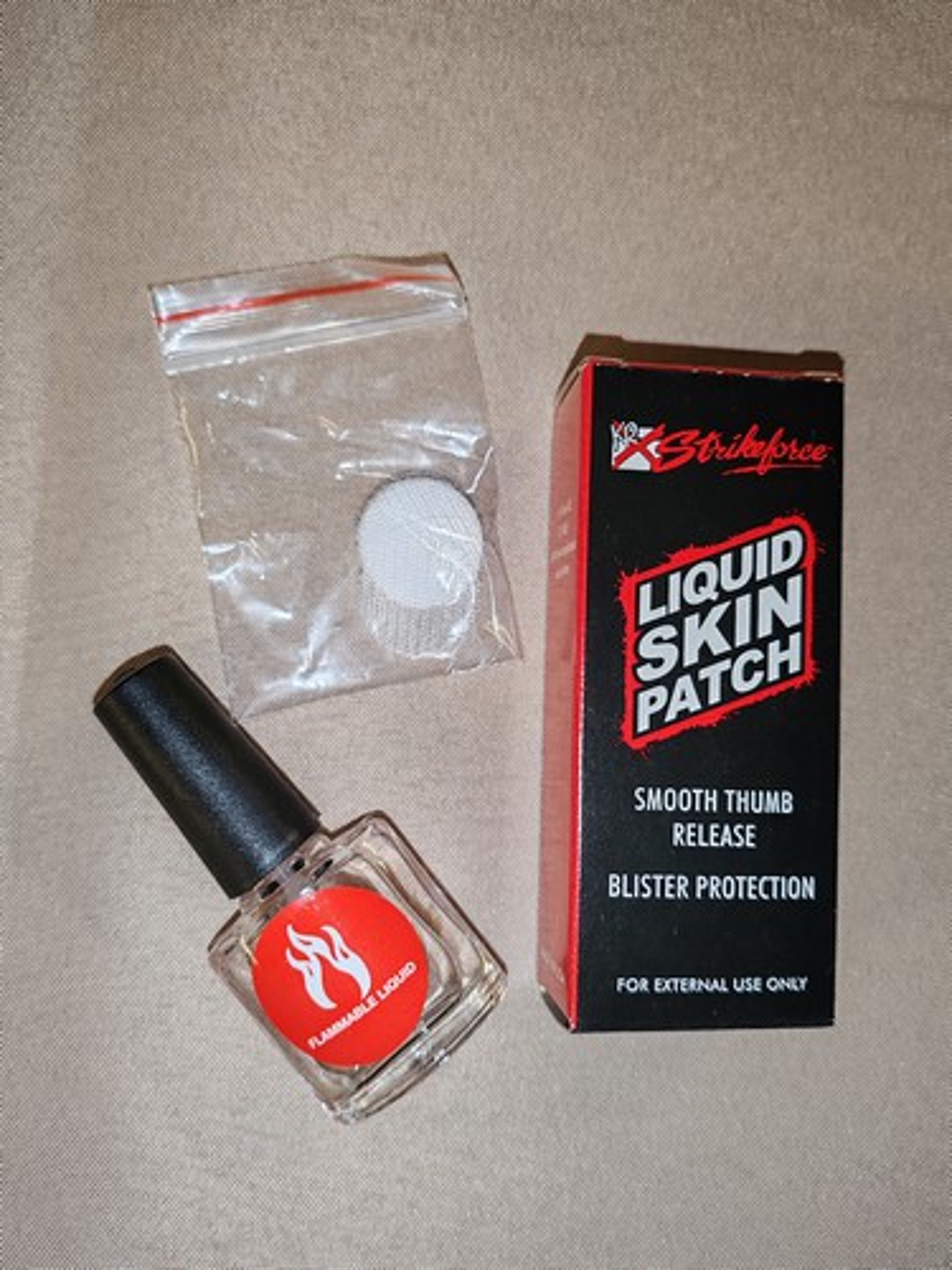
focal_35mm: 27
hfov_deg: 51.4
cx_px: 476
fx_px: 990
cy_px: 635
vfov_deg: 65.3
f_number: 1.9
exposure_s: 1/100
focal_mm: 6.12
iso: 800
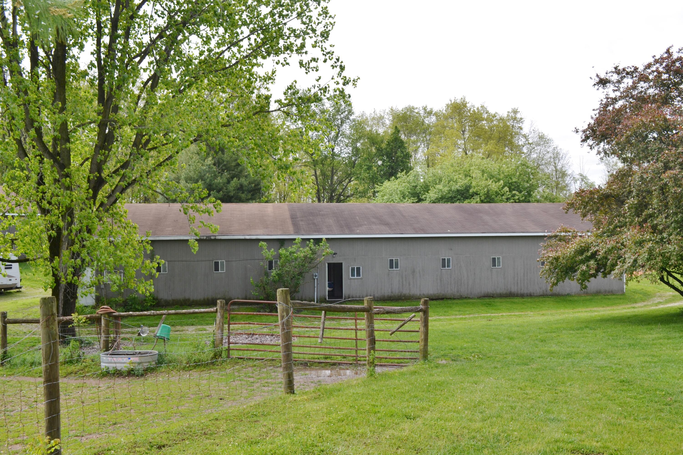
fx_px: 626
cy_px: 228
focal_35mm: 33
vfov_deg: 40.0
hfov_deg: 57.2
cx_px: 342
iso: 100
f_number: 7.1
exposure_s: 1/200
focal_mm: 22
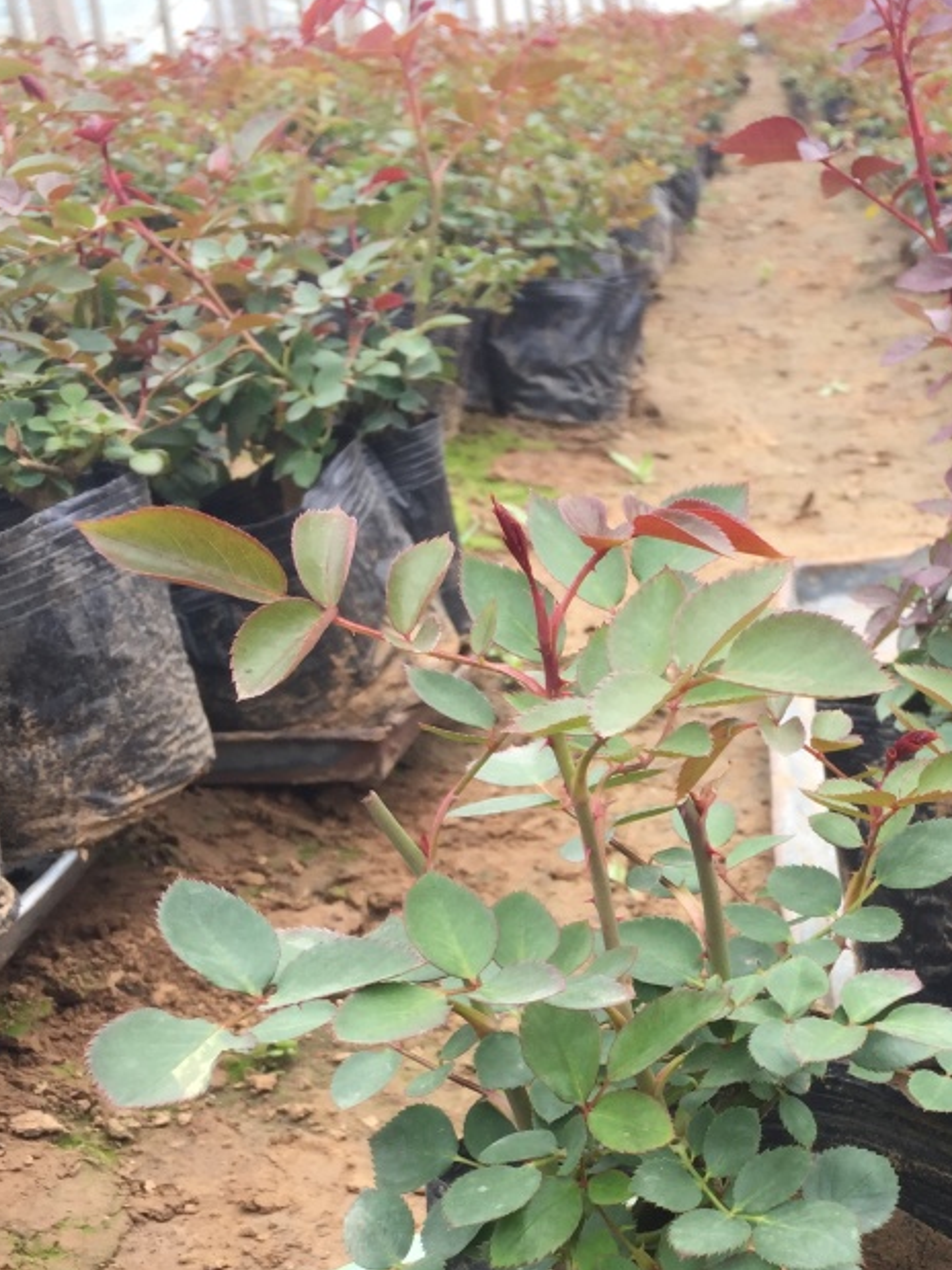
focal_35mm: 50
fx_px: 1834
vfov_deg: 37.0
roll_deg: +5.5
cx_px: 796
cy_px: 1002
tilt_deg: -26.5
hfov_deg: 28.3
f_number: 2.2
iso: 32
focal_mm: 4.15
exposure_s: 1/293
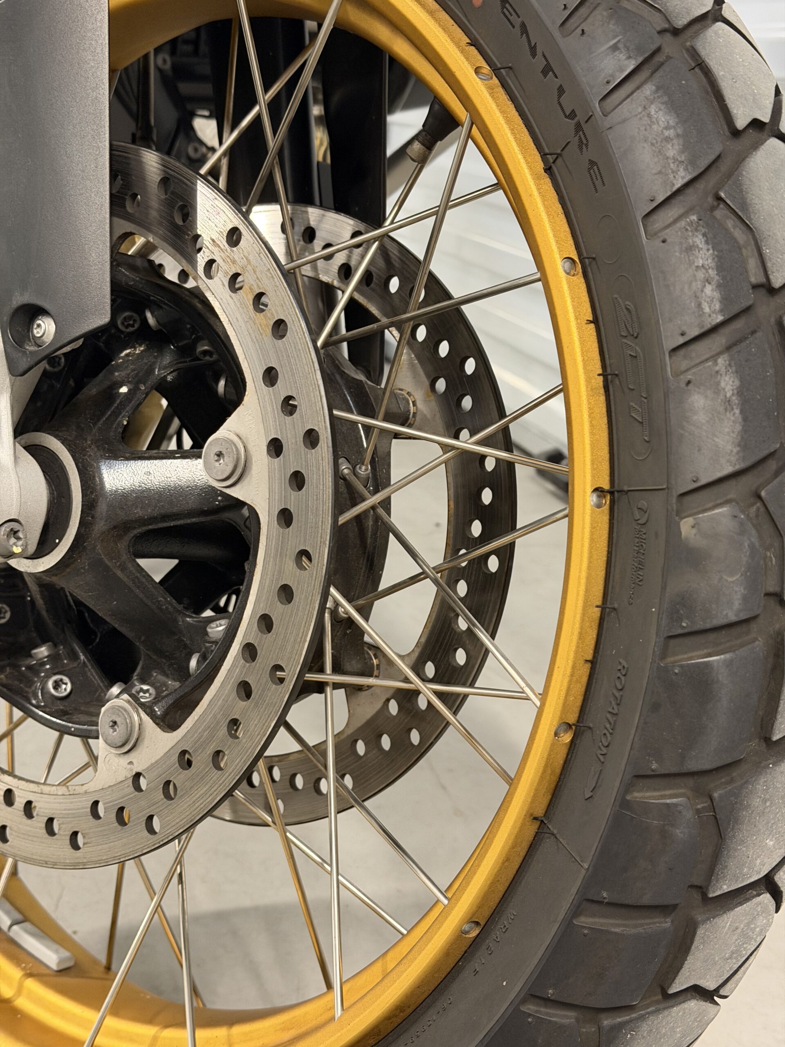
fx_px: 1451
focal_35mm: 48
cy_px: 524
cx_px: 392
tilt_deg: -17.0
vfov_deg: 39.7
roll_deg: -2.0
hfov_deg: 30.3
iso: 400
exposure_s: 1/33
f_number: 1.78
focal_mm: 6.76
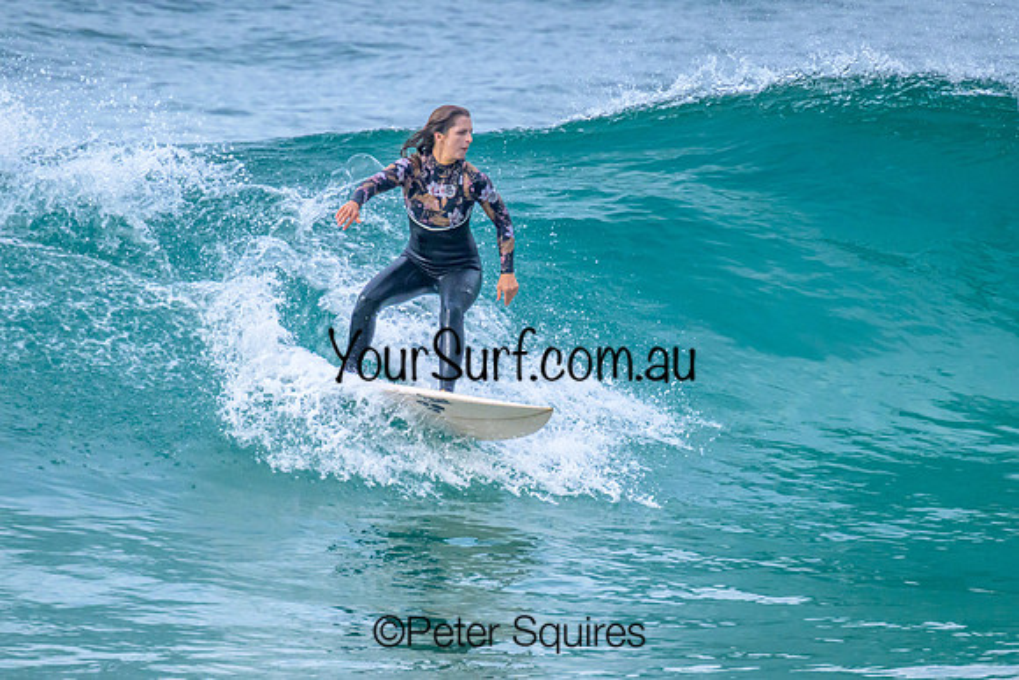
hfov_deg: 1.9
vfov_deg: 1.3
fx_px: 31112
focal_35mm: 1099
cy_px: 344
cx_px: 648
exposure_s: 1/2000
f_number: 11
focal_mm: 800
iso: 2500
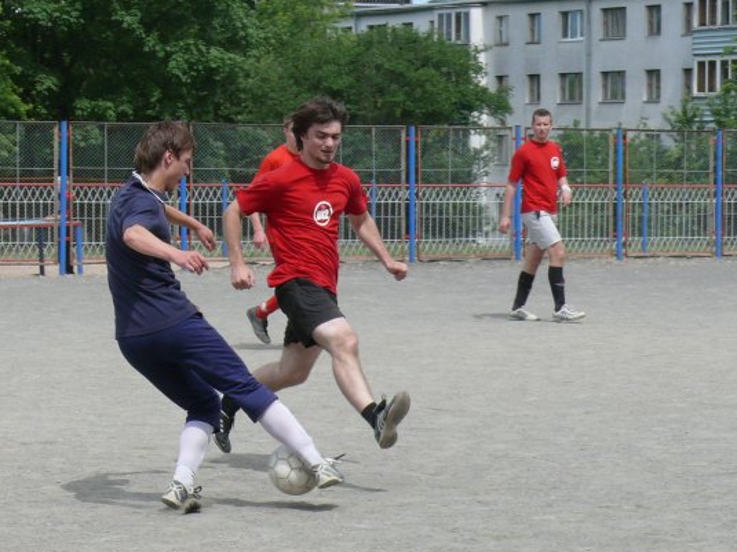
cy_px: 286
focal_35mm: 132
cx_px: 362
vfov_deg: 11.2
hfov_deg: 14.9
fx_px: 2810
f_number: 5.6
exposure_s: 1/400
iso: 100
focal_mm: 15
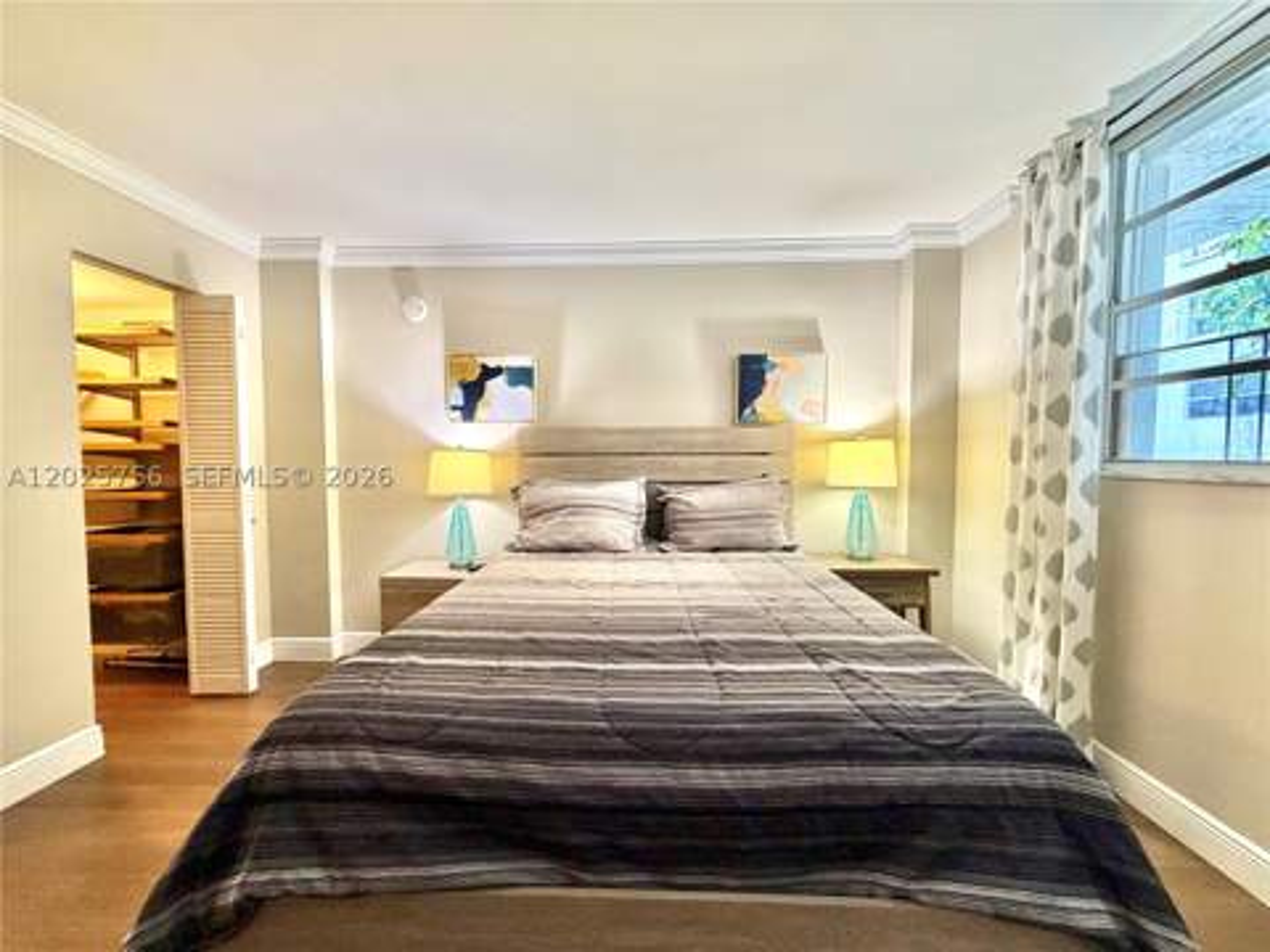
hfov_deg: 102.1
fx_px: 514
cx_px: 635
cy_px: 476
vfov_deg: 85.7
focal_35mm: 14
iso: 250
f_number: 2.2
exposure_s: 1/60
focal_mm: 2.22
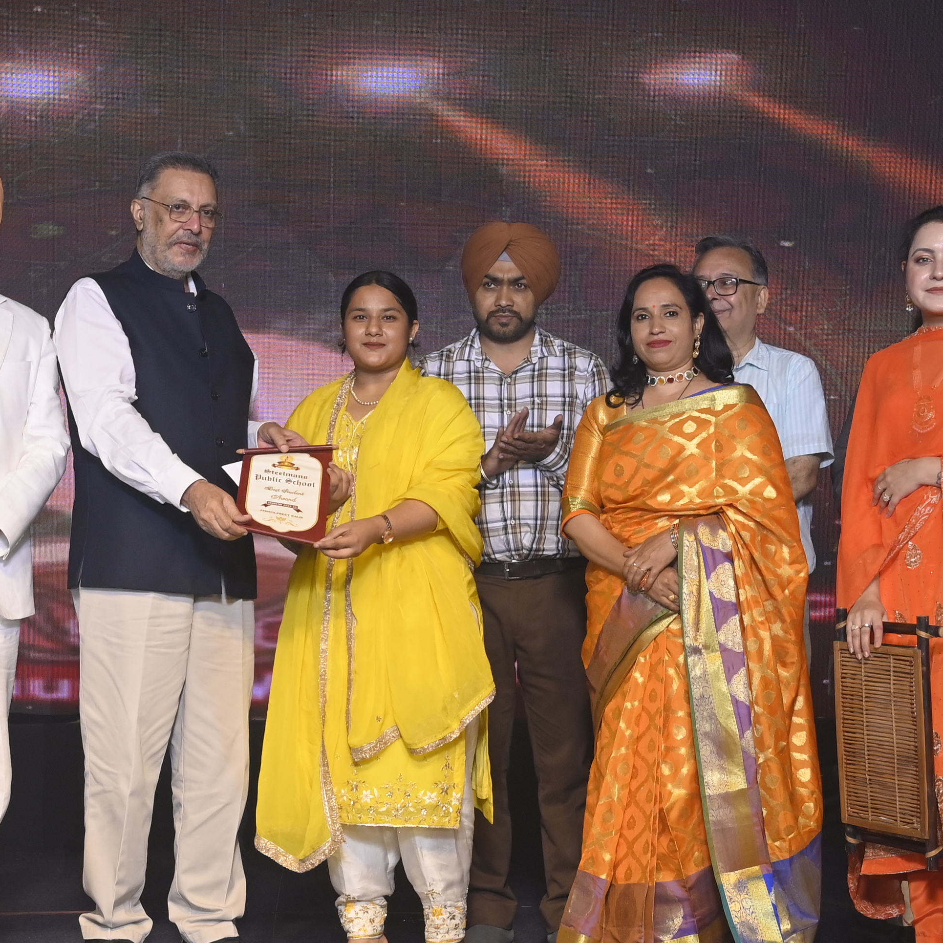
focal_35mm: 78
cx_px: 311
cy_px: 553
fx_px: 2404
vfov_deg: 22.2
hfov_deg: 22.1
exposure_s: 1/200
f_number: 7.1
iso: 1000
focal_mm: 30
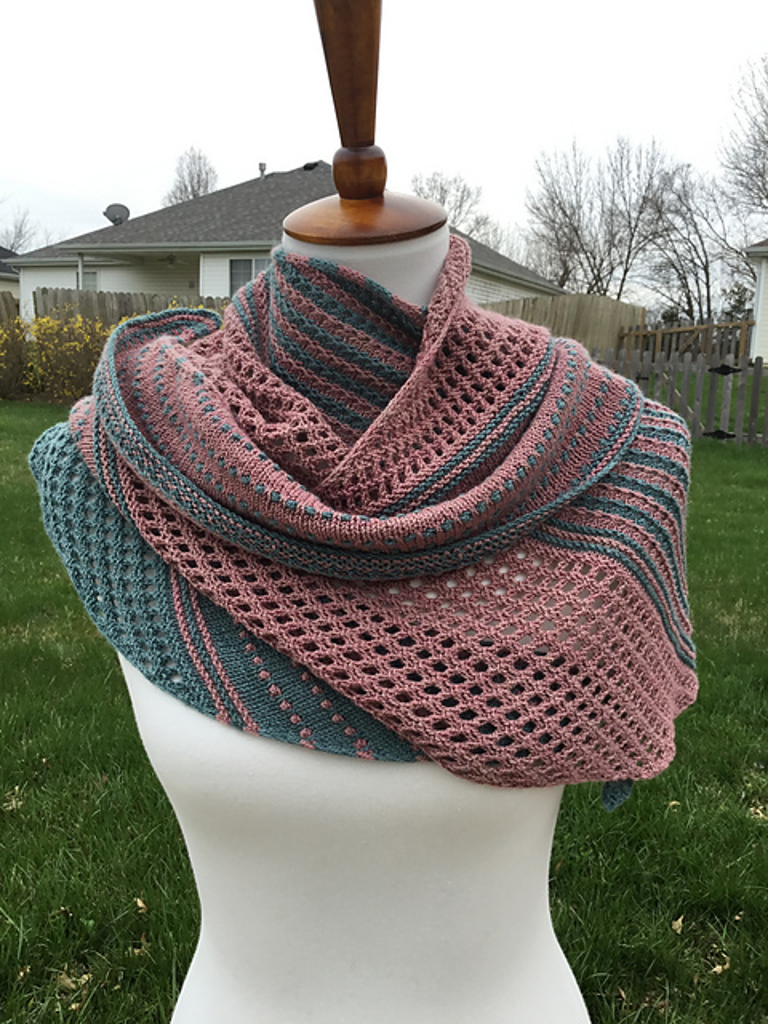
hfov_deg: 45.4
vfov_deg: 58.4
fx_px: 917
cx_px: 384
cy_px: 512
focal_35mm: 31
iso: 25
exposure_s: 1/304
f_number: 2.4
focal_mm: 3.3
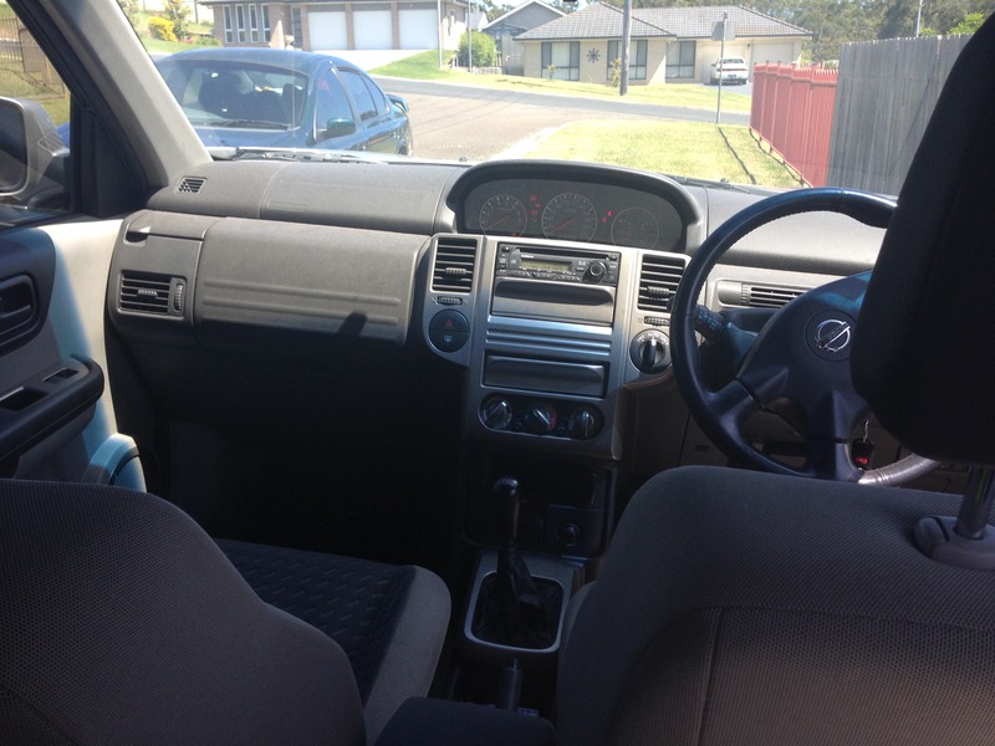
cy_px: 373
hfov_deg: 55.4
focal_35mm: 33
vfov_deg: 42.9
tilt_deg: -16.3
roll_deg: +0.1
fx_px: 949
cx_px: 498
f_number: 2.4
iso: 50
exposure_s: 1/246
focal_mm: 4.12
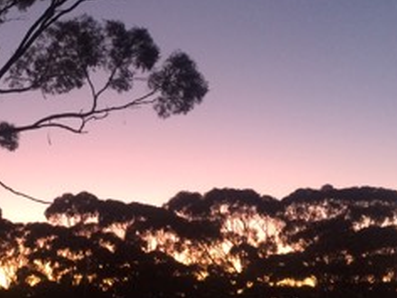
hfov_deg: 29.2
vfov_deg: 22.9
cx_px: 52
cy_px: 108
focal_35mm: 64
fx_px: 734
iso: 320
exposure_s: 1/24
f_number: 2.2
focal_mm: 4.15
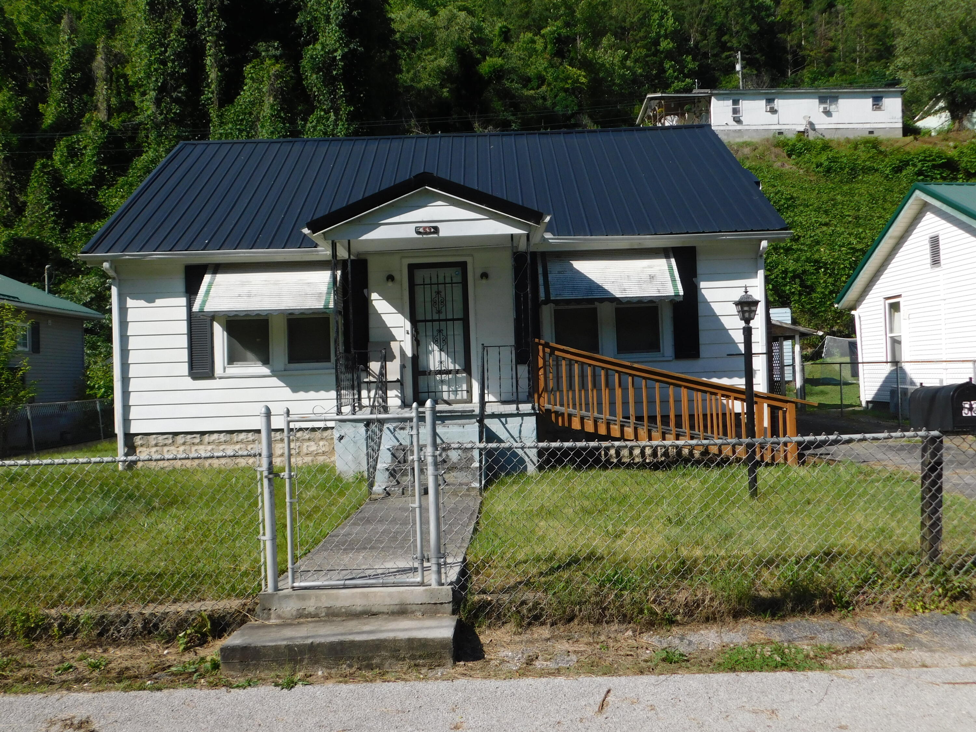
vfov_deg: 46.8
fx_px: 846
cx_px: 488
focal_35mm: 30
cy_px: 366
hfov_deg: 60.0
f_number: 3.2
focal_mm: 5.3
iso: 125
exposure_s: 1/1500
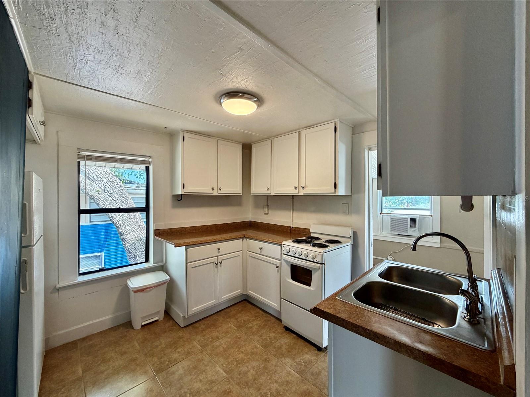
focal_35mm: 14
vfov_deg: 85.7
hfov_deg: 102.1
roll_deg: +0.6
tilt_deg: +0.3
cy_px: 198
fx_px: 214
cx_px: 265
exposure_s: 1/120
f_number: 2.2
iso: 250
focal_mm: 2.22
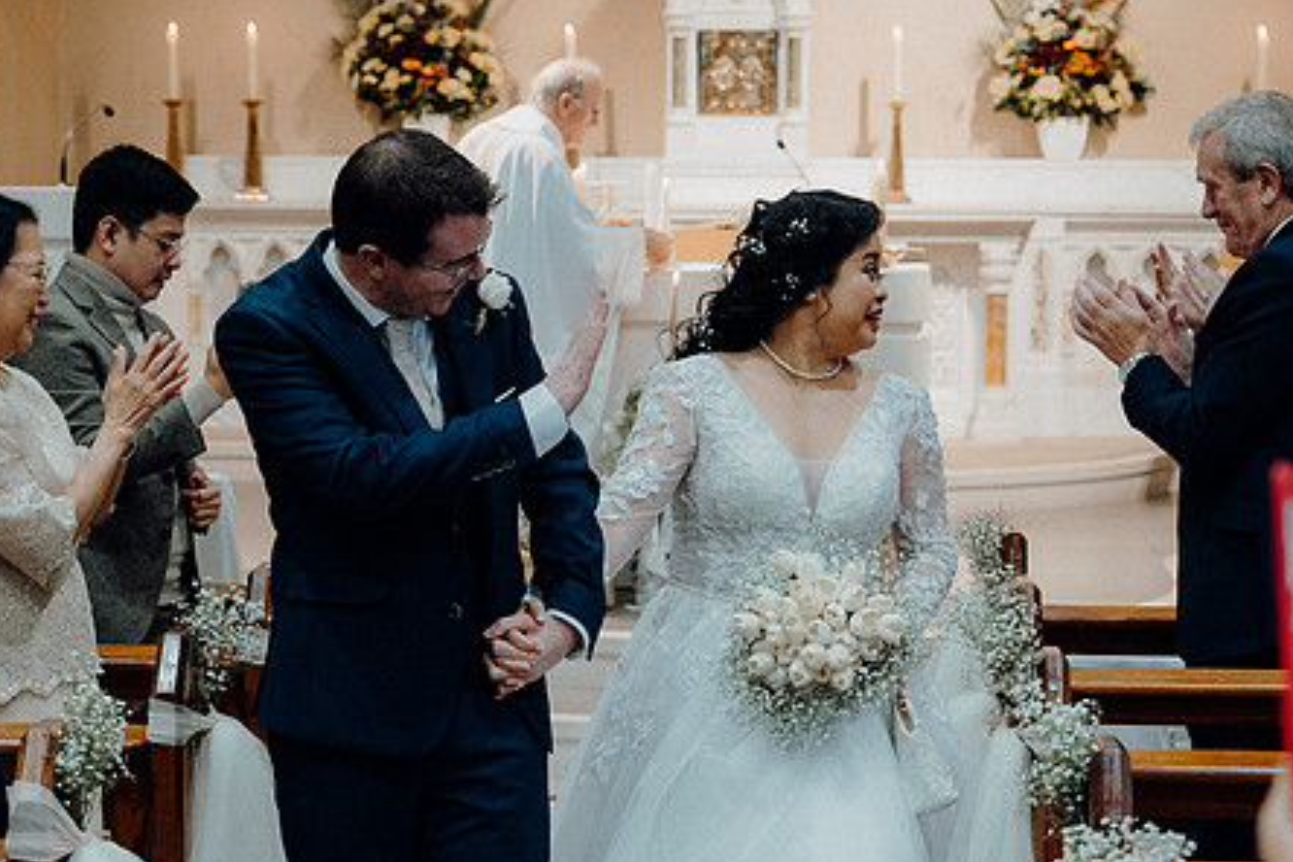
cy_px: 488
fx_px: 3520
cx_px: 545
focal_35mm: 98
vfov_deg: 14.0
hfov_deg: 20.8
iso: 2000
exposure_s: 1/160
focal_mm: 50
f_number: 3.5
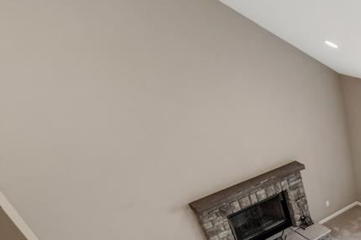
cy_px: 226
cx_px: 431
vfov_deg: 34.3
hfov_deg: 39.1
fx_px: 361
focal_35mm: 36
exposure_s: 1
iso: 1250
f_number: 8
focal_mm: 10
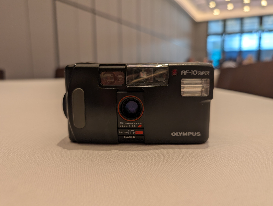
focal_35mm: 24
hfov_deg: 71.5
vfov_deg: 56.9
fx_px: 190
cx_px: 136
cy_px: 103
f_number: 1.68
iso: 20
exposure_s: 1/26.4
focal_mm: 6.9
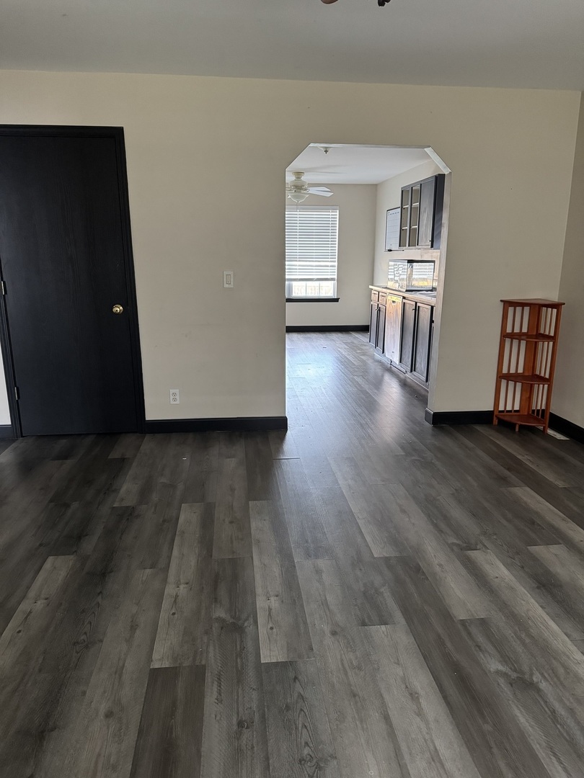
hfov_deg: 56.8
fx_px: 540
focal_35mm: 24
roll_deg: +0.4
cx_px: 292
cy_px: 389
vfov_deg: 71.6
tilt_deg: -14.6
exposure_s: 1/57
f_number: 1.78
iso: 800
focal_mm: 6.76
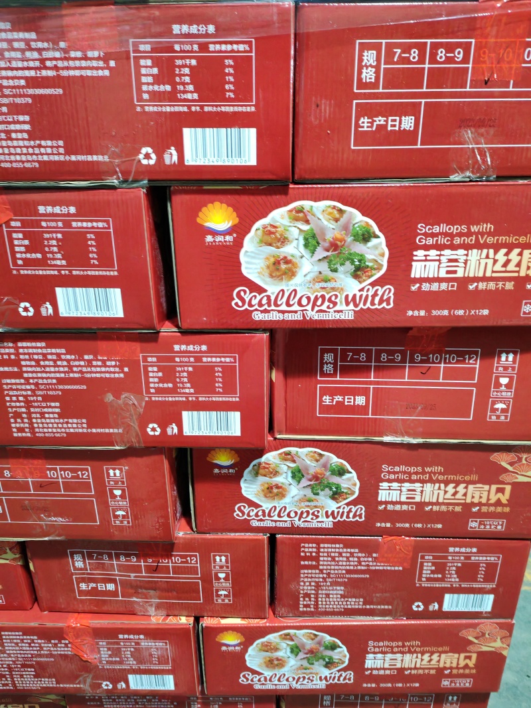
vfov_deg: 65.3
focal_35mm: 27
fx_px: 552
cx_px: 266
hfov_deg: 51.3
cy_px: 354
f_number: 1.9
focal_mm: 6.12
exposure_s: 1/16
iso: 10000
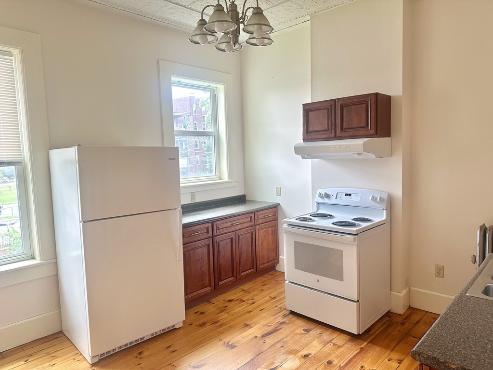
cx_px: 246
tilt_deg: -5.9
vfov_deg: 56.8
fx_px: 342
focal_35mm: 24
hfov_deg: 71.6
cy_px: 185
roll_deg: +1.8
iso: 80
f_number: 1.78
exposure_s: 1/120
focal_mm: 6.86
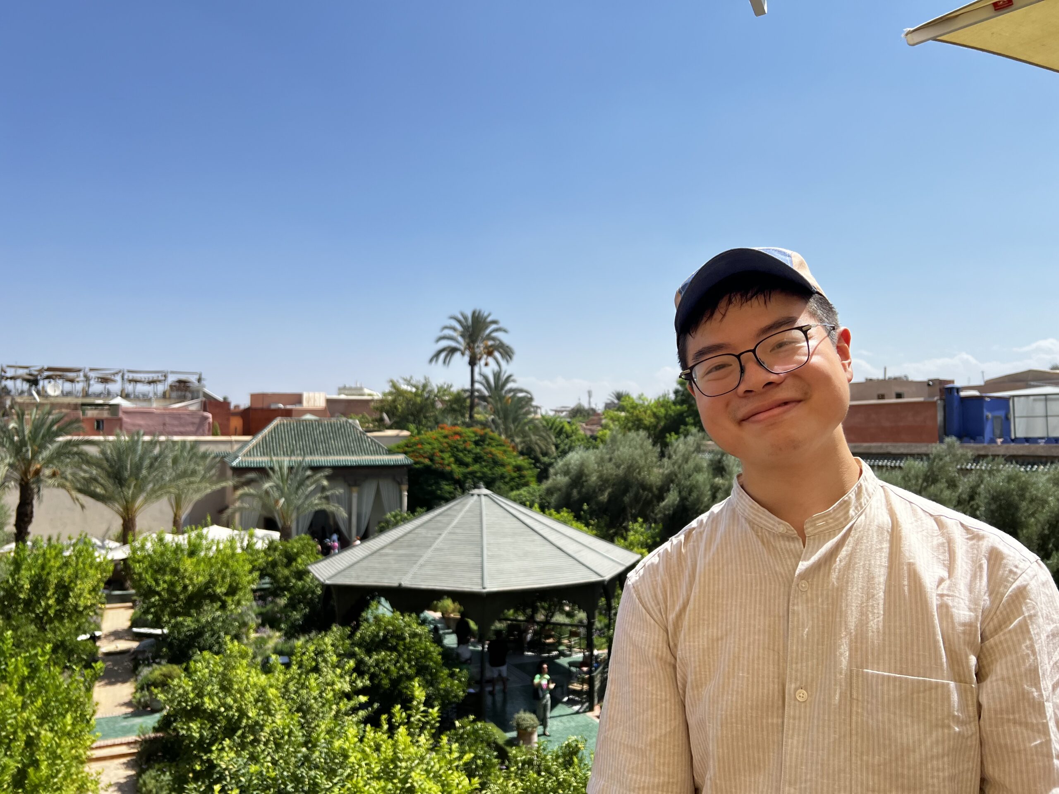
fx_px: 795
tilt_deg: +2.9
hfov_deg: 67.3
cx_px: 530
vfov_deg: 53.1
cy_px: 397
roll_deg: -2.3
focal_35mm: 26
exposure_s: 1/4444
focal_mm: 5.7
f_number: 1.5
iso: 50
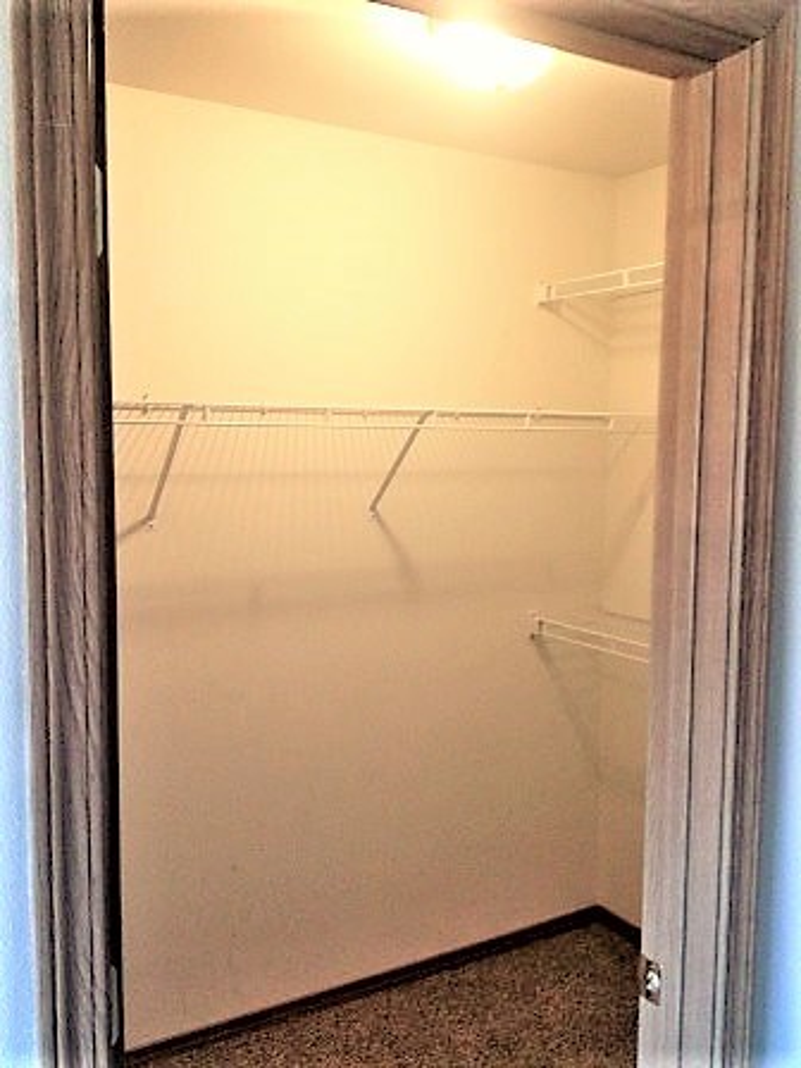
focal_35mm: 35
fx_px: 1080
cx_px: 400
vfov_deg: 52.6
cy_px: 534
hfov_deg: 40.7
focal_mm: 4.28
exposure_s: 1/20
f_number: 2.4
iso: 320
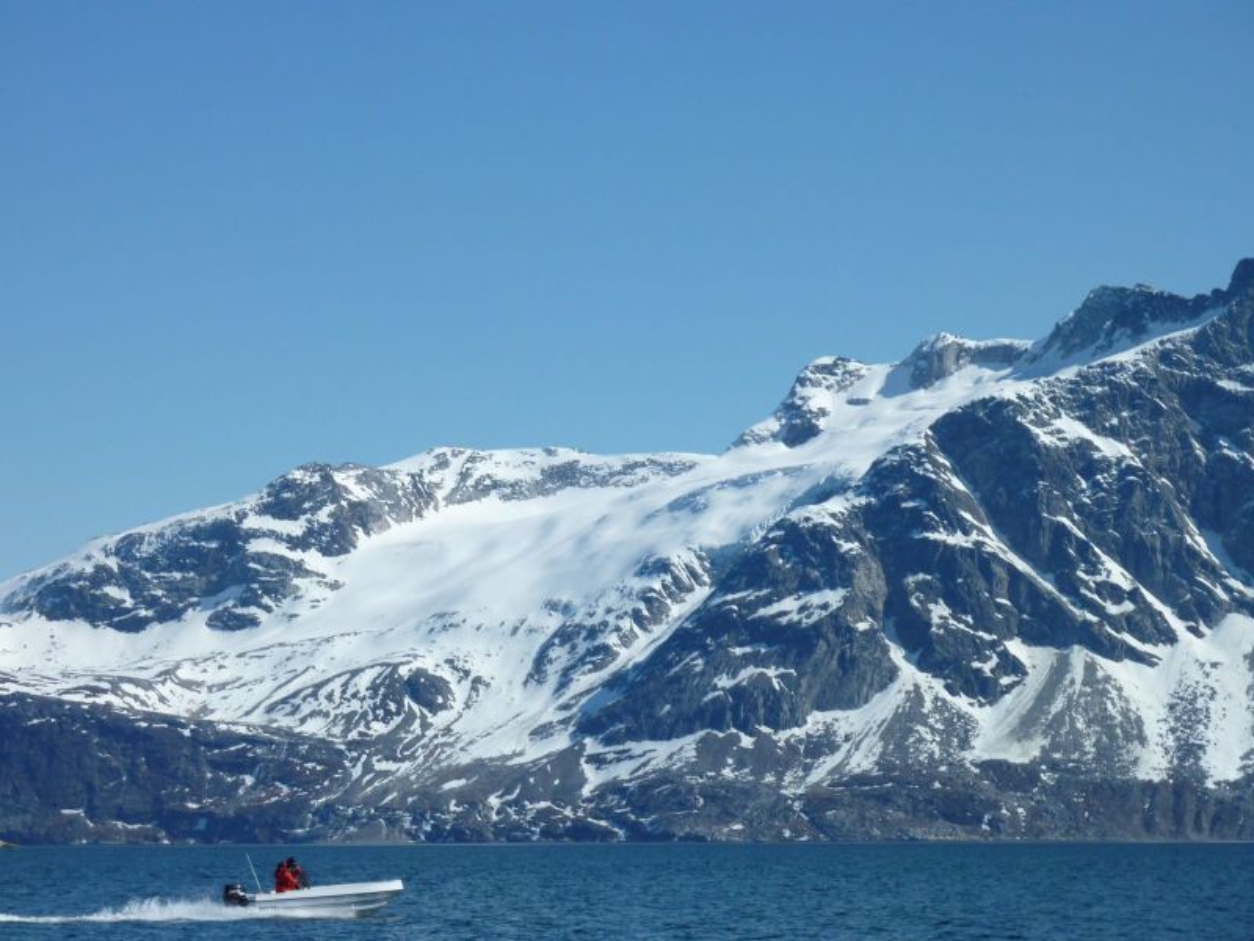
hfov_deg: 16.6
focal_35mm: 119
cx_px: 627
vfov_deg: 12.5
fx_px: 4311
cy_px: 470
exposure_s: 1/800
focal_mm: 19.5
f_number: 5.6
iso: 80
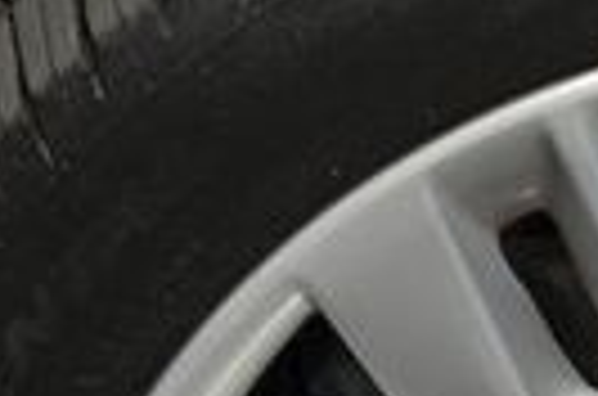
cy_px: 446
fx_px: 6569
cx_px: 733
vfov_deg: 3.4
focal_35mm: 396
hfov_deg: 5.2
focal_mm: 55
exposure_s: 1/320
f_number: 9
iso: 100
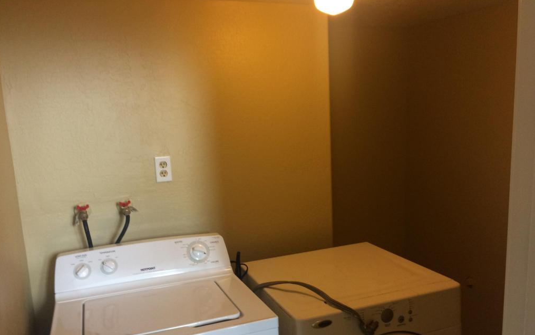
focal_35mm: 31
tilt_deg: -11.7
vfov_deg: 40.5
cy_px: 200
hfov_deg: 61.2
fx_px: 452
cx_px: 267
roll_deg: +0.4
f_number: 2.2
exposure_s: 1/30
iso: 125
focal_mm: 4.15
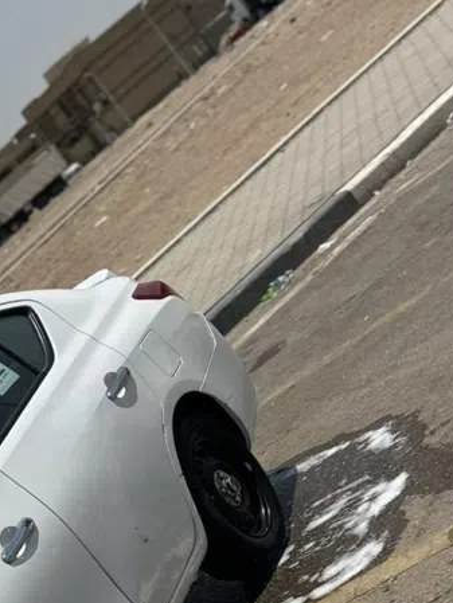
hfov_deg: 18.8
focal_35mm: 73
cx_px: -130
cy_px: 616
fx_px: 1273
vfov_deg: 25.3
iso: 80
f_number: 1.78
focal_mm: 6.86
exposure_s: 1/12048
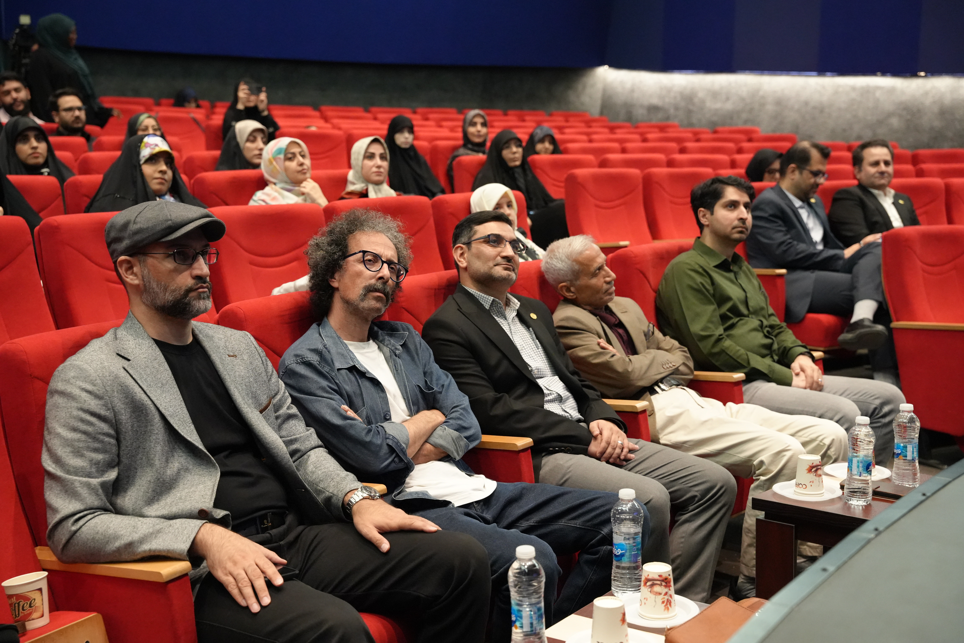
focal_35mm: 47
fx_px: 1269
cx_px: 482
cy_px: 322
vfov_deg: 28.4
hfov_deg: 41.6
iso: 6400
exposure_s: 1/160
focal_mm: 47.4
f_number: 4
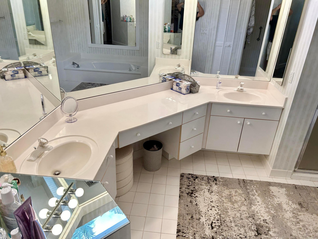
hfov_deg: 67.3
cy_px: 120
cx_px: 159
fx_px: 239
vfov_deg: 53.1
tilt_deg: -24.8
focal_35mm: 26
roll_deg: -2.3
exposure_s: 1/187
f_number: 1.5
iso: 40
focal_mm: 5.7
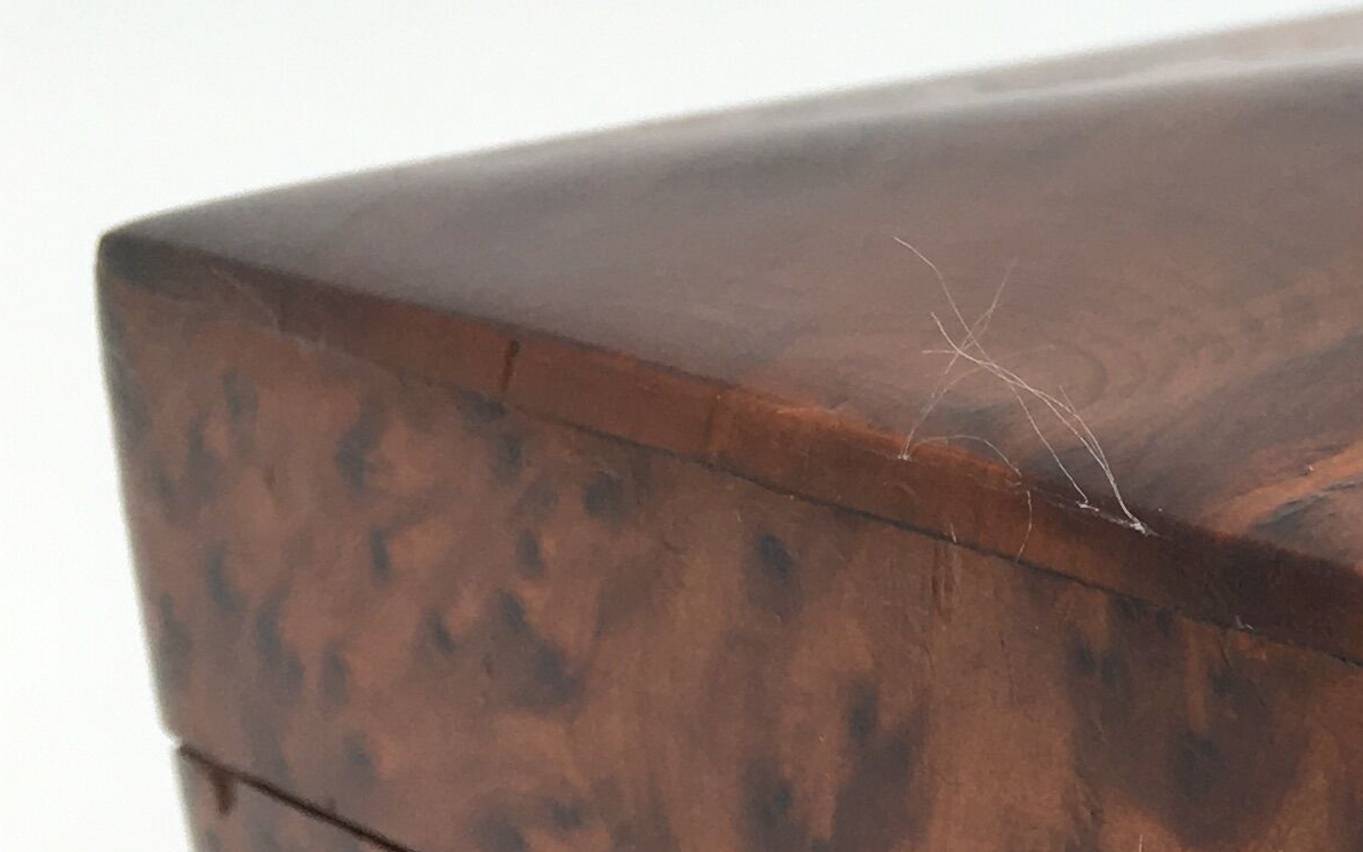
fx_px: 3863
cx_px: 2163
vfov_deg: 12.1
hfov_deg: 17.5
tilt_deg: -24.7
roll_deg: +0.8
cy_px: 1163
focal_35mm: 104
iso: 25
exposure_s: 1/100
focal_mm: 4.15
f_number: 2.2
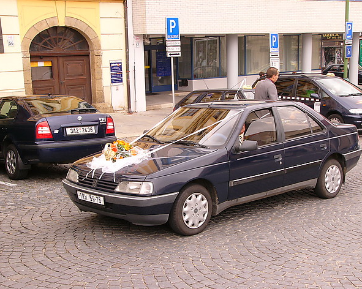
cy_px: 146
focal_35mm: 55
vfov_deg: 27.6
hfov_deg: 34.2
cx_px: 189
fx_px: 589
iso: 50
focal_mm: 8.6
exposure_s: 1/100
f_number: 4
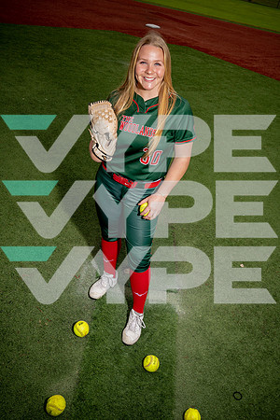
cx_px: 140
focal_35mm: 35
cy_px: 210
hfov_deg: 37.9
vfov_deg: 54.4
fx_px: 408
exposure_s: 1/250
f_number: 8
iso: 100
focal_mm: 35
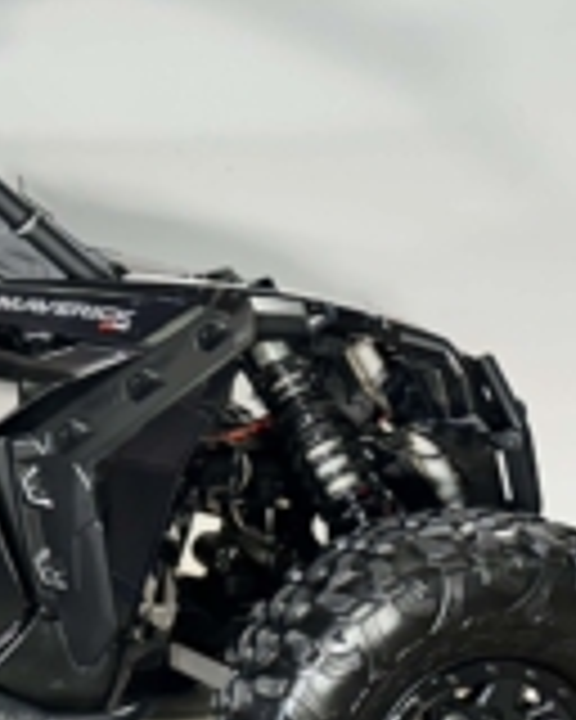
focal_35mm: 88
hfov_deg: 14.6
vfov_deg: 21.7
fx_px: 1875
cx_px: -558
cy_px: 464
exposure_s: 1/100
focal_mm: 6.86
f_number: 1.78
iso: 100
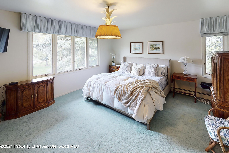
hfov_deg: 61.9
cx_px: 114
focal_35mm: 30
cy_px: 76
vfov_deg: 43.6
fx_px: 191
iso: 320
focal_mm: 30
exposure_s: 1/80
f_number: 7.1
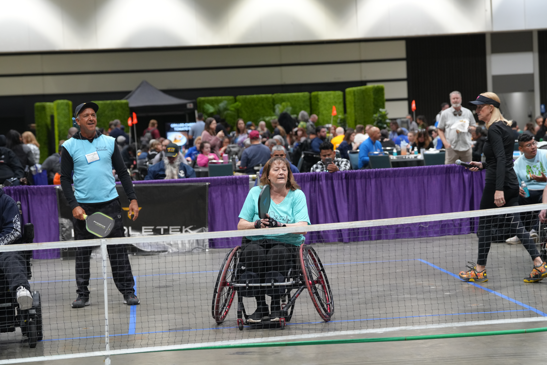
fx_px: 1504
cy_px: 181
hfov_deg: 20.6
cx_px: 273
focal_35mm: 99
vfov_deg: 13.8
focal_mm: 98
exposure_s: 1/160
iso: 1600
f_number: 4
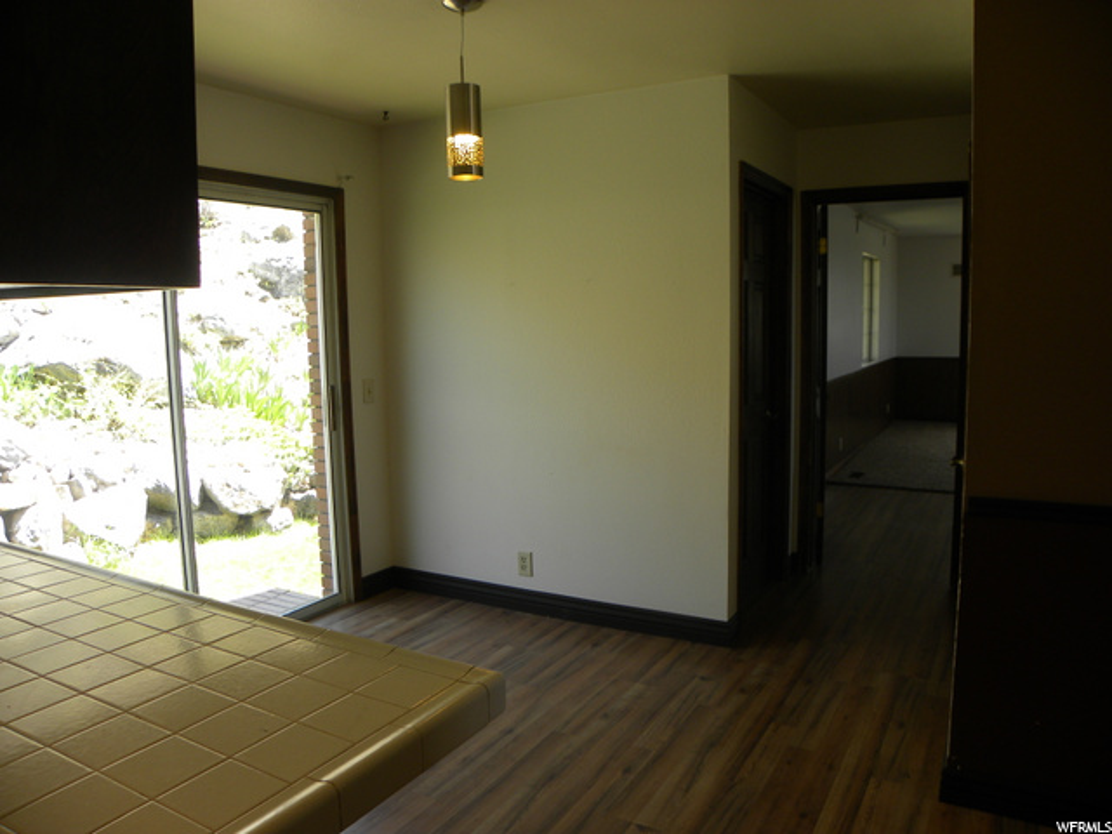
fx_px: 835
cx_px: 556
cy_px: 417
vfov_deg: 53.1
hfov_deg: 67.3
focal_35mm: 26
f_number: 3.2
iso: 64
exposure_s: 1/74
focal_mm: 4.6
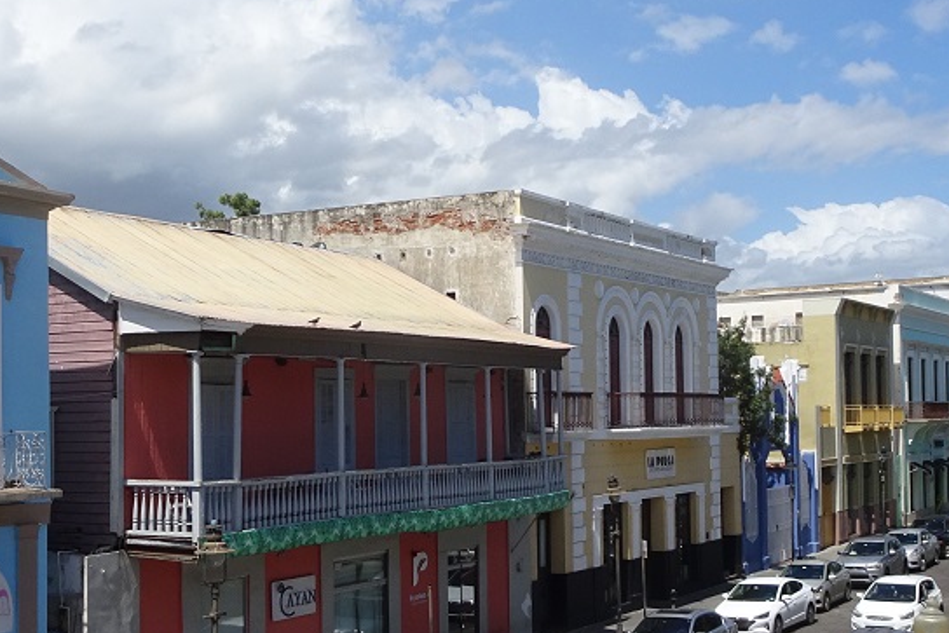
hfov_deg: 38.1
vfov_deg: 25.9
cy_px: 394
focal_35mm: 52
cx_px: 421
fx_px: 1371
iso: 80
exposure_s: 1/1250
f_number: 3.5
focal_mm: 4.1
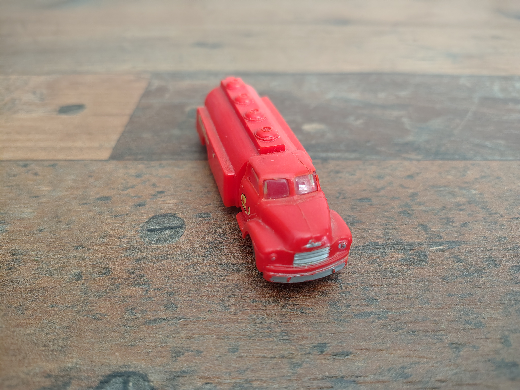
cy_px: 195
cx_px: 260
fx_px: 361
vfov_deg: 56.8
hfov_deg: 71.6
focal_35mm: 24
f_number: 1.8
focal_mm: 5.56
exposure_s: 1/100
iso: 1096
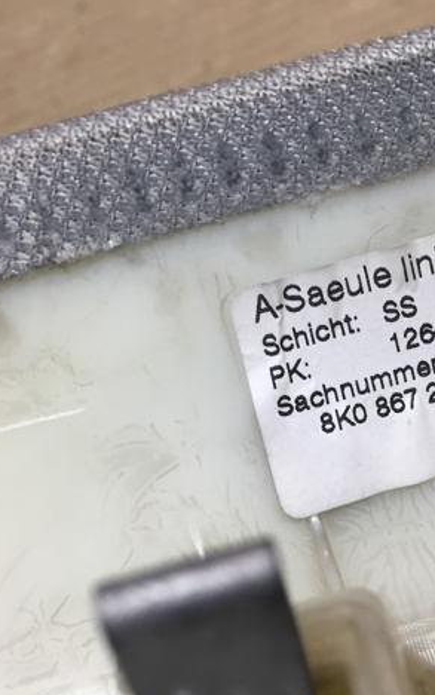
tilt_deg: -55.0
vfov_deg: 47.2
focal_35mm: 42
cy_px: 355
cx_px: 298
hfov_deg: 30.3
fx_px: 796
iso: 32
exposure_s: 1/33
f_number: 2.2
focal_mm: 4.15
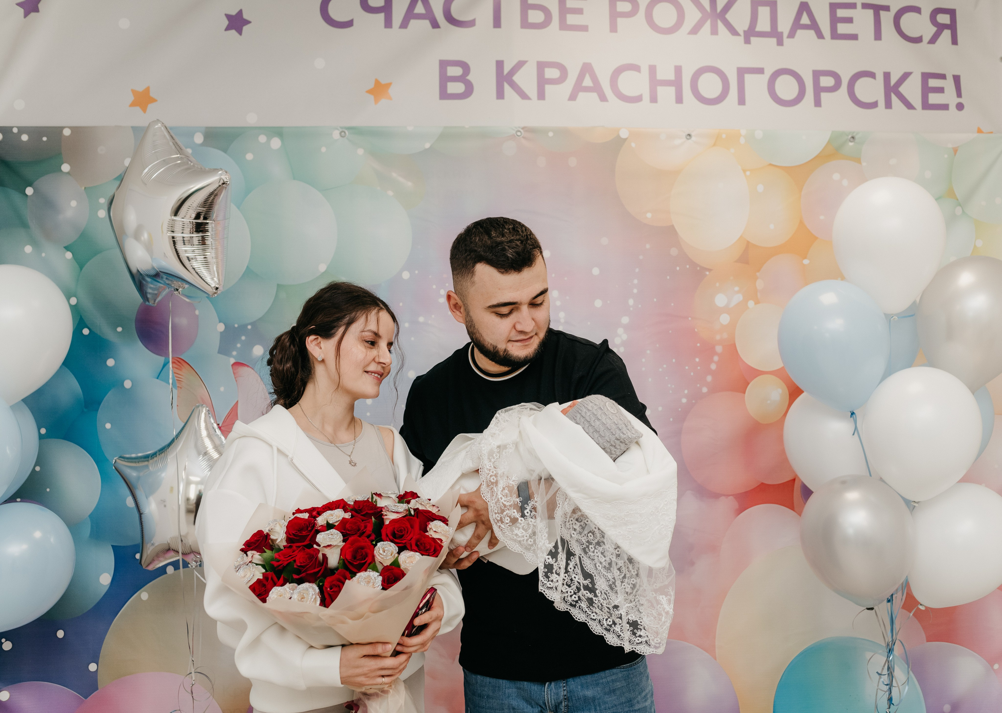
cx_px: 548
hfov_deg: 50.3
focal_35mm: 37
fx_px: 1065
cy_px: 366
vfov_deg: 37.0
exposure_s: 1/160
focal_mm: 35
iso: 400
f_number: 4
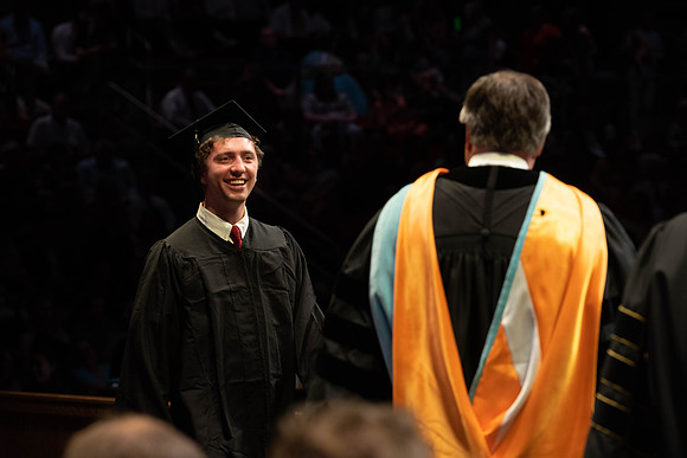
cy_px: 218
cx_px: 326
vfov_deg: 9.7
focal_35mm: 142
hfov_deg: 14.5
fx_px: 2704
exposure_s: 1/320
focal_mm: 135
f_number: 4.5
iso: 1600
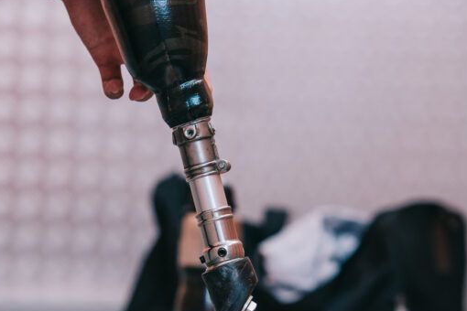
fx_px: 3904
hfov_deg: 6.8
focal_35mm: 301
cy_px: 205
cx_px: 142
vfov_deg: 4.6
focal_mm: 150
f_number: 4
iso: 640
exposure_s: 1/125
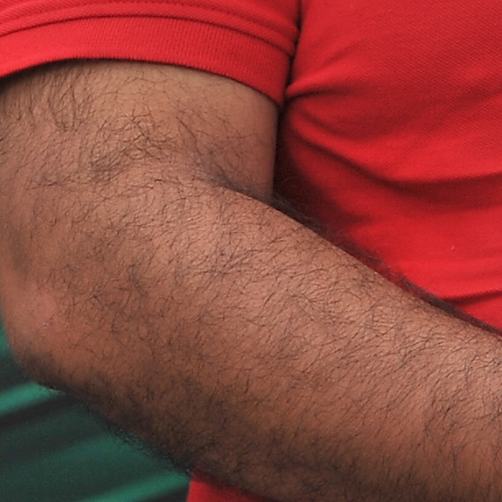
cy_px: -410
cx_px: 1462
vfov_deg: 0.8
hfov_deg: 0.8
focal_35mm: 2134
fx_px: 35013
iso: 250
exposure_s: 1/500
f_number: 5
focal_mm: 360
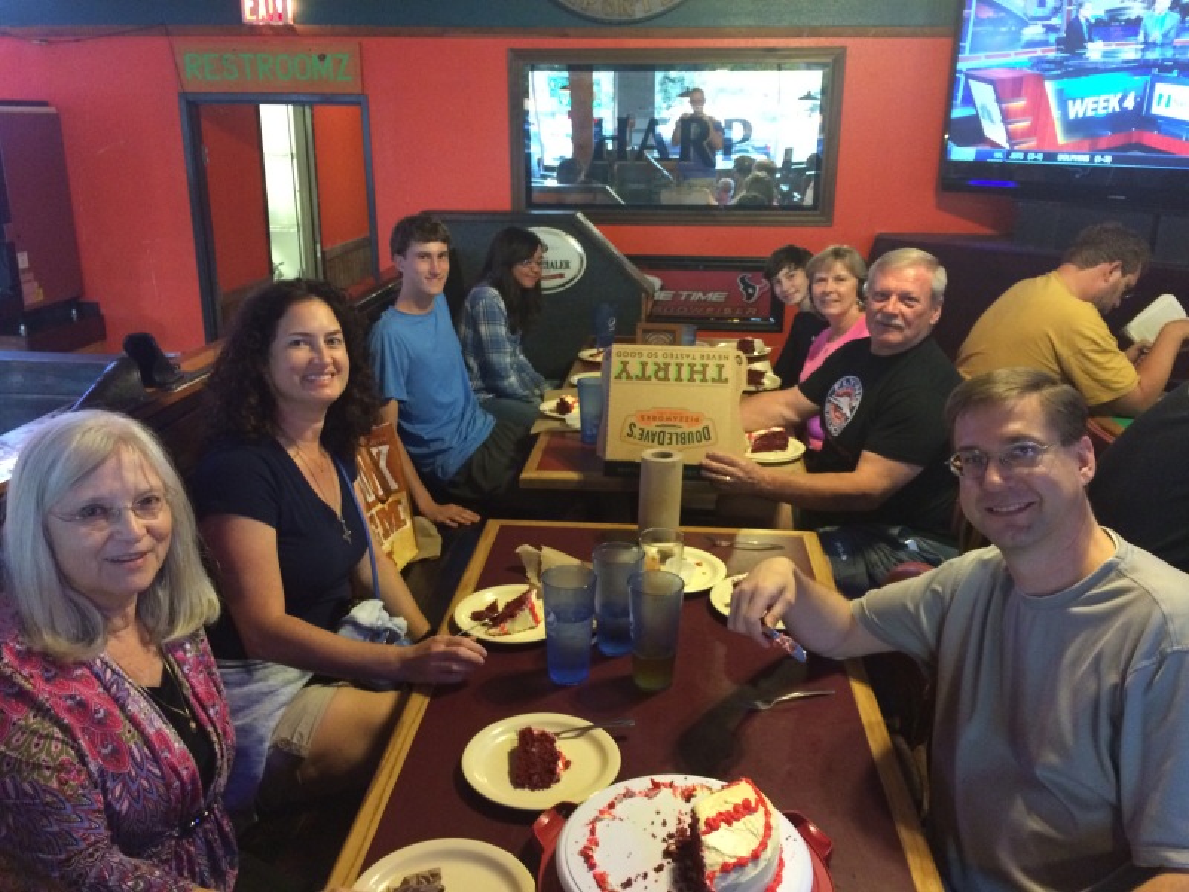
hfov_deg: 61.7
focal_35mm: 29
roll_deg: +0.0
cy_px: 446
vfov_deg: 48.2
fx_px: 996
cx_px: 594
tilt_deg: -19.8
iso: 320
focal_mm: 4.15
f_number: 2.2
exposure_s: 1/15
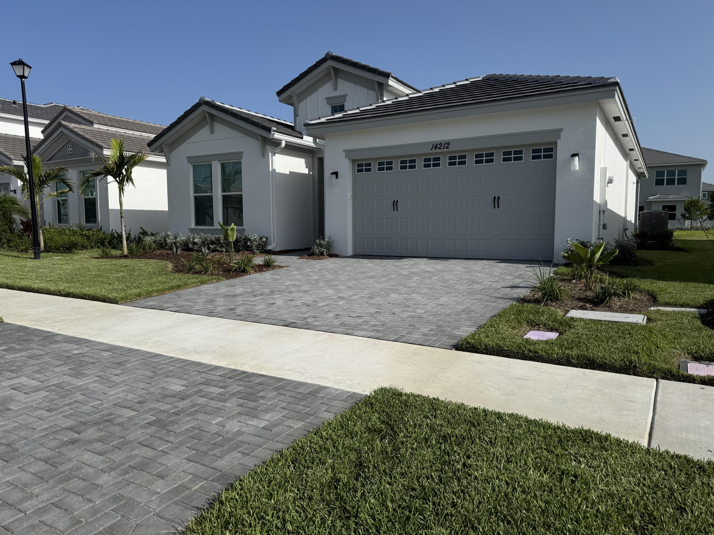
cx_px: 357
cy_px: 268
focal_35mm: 24
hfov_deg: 71.6
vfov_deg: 56.8
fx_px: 495
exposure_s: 1/7937
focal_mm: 6.76
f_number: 1.78
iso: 80
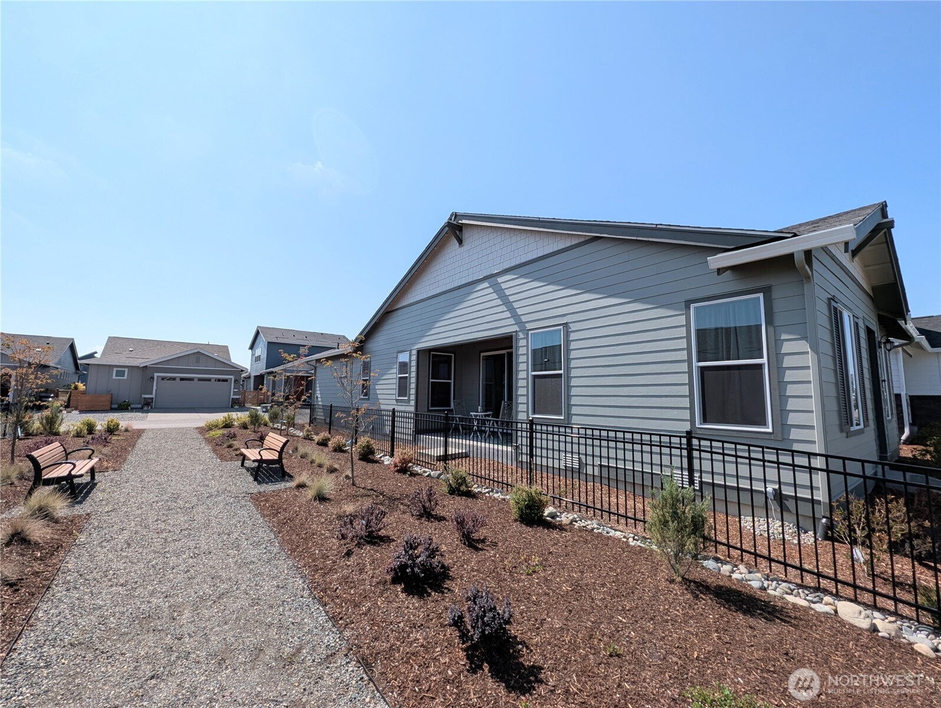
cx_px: 470
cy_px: 354
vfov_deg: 90.0
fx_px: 354
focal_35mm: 13
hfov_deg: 106.1
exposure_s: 1/2179
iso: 48
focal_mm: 1.95
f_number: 2.2
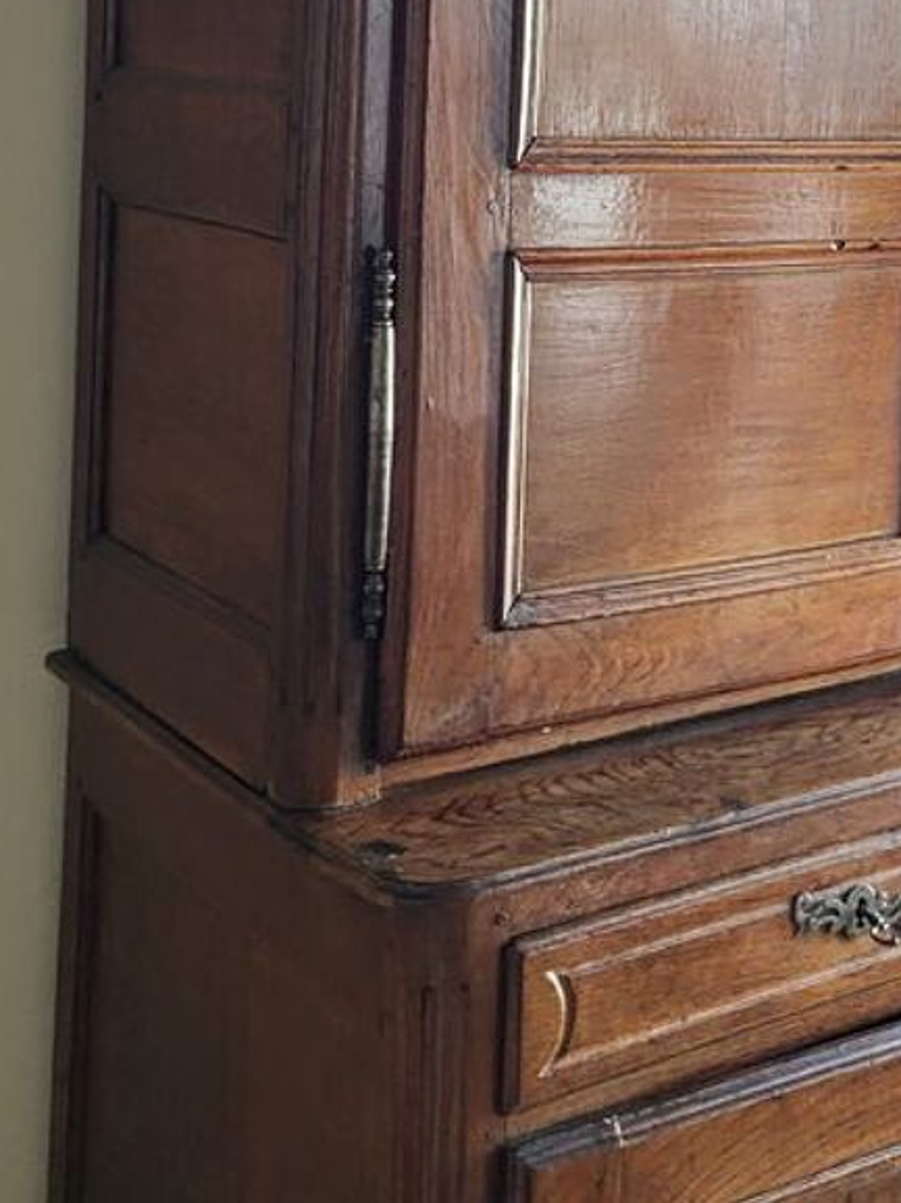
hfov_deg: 23.9
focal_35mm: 60
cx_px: 778
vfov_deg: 30.2
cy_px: 28
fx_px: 2084
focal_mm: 5.4
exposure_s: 1/50
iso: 160
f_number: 1.8
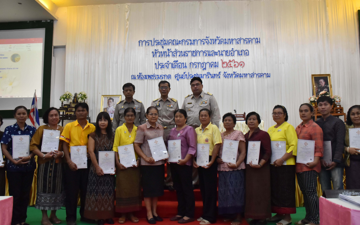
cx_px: 181
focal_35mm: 31
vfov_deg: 40.6
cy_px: 111
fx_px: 304
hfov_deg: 61.2
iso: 1600
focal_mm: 20
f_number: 5
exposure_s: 1/100
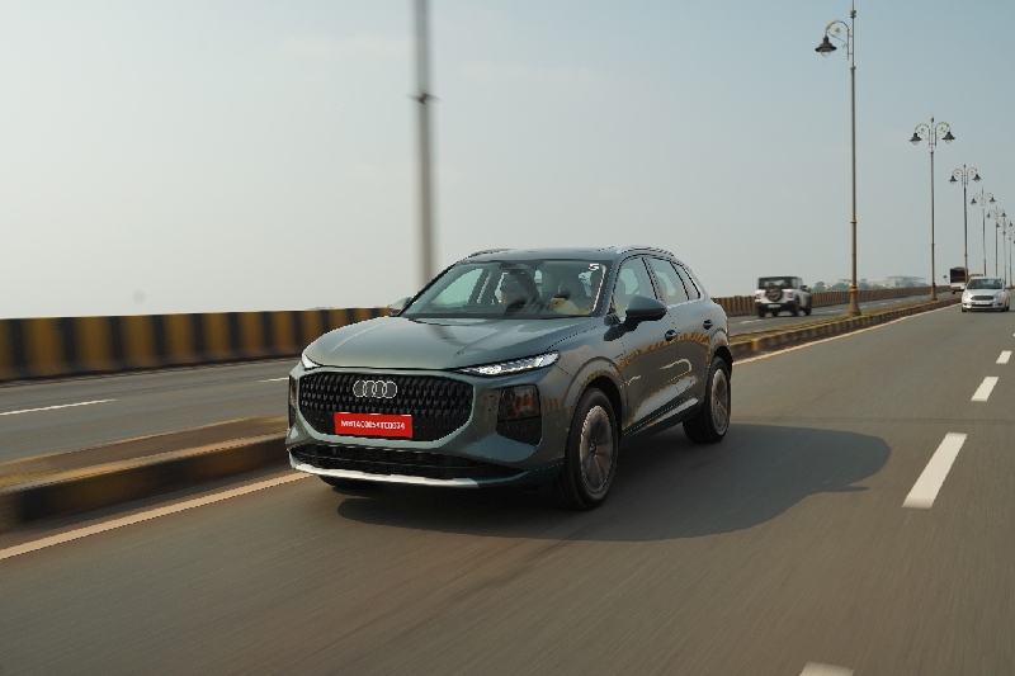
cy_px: 338
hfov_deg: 53.1
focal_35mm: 36
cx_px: 508
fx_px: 1015
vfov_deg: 36.9
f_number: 7.1
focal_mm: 36
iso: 100
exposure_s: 1/40
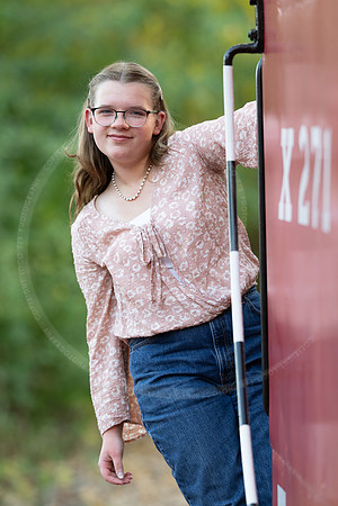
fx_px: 2845
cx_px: 169
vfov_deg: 10.2
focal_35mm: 202
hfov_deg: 6.8
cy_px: 253
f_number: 1.8
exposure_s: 1/400
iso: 200
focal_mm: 135
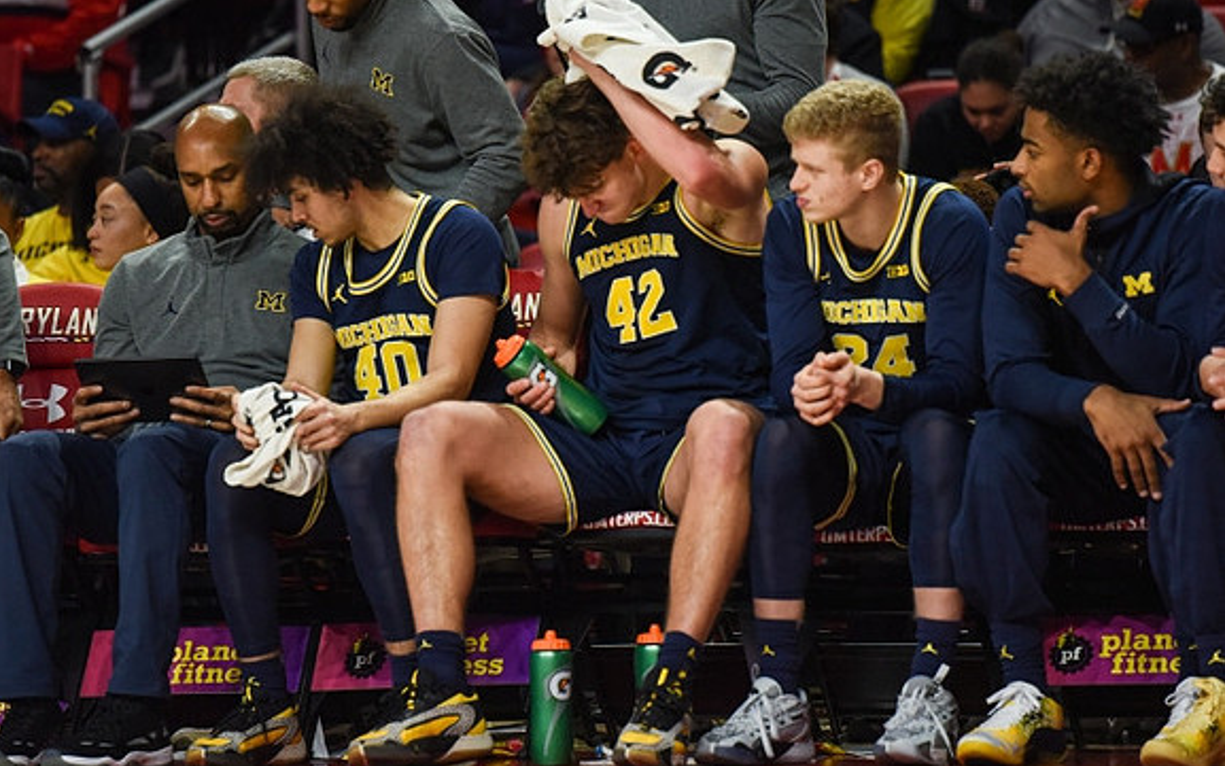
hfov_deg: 10.2
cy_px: 378
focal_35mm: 205
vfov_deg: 6.4
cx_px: 611
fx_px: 6846
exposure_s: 1/800
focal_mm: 200
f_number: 2.8
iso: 1600
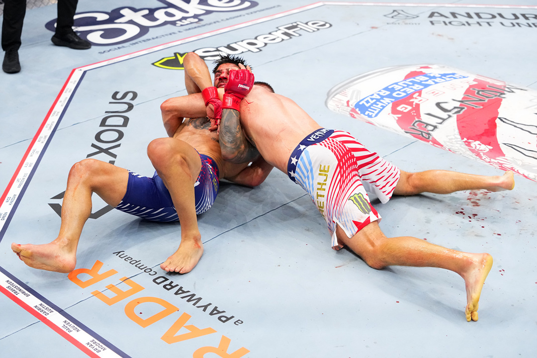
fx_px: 746
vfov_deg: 27.0
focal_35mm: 50
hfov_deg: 39.6
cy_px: 179
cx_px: 268
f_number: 2.8
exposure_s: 1/1600
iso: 5000
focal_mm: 50
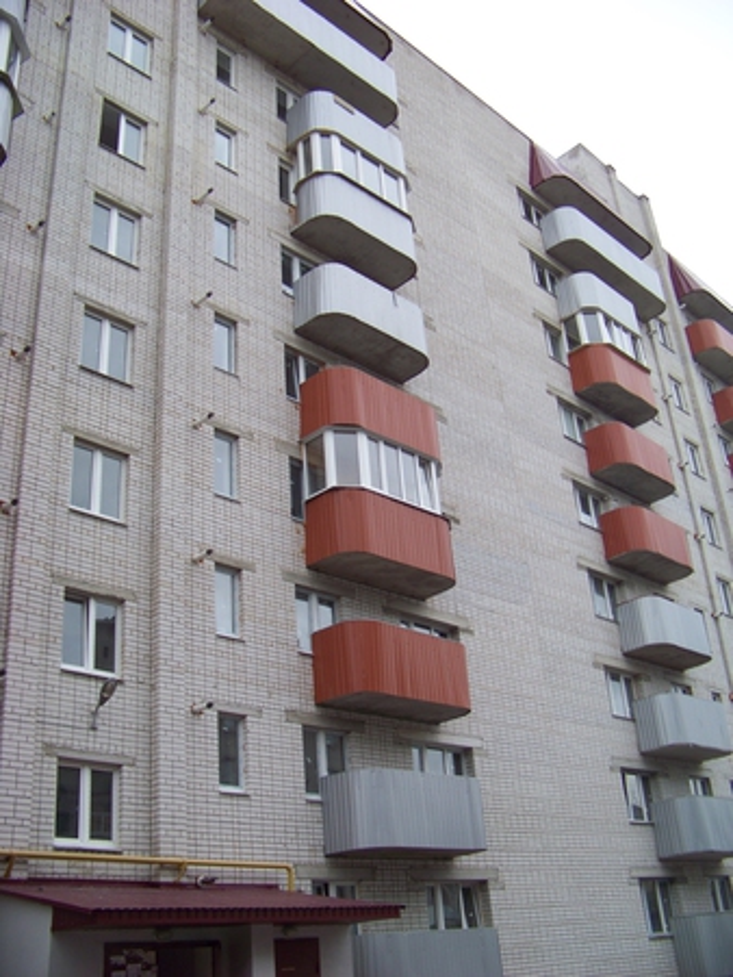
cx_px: 366
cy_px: 488
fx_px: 1015
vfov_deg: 51.3
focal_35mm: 36
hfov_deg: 39.7
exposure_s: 1/500
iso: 67
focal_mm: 5.85
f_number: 2.8
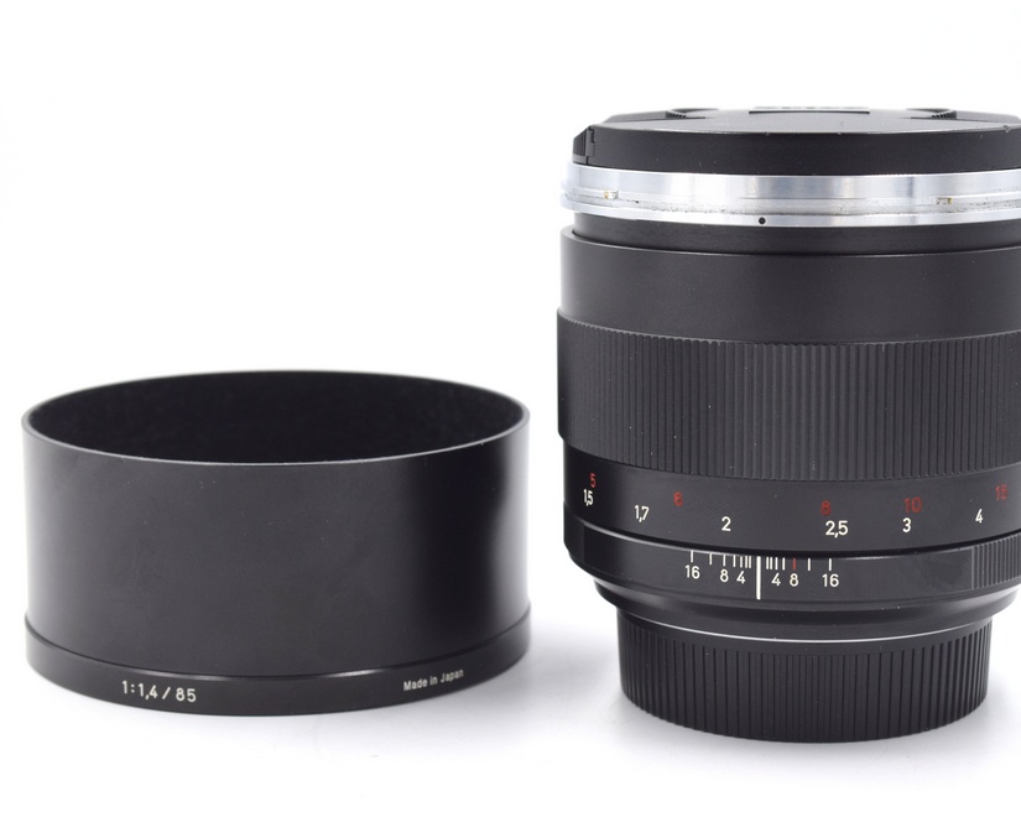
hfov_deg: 25.4
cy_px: 408
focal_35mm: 75
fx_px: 2266
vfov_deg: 20.4
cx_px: 597
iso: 400
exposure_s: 1/125
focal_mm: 44
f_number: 9
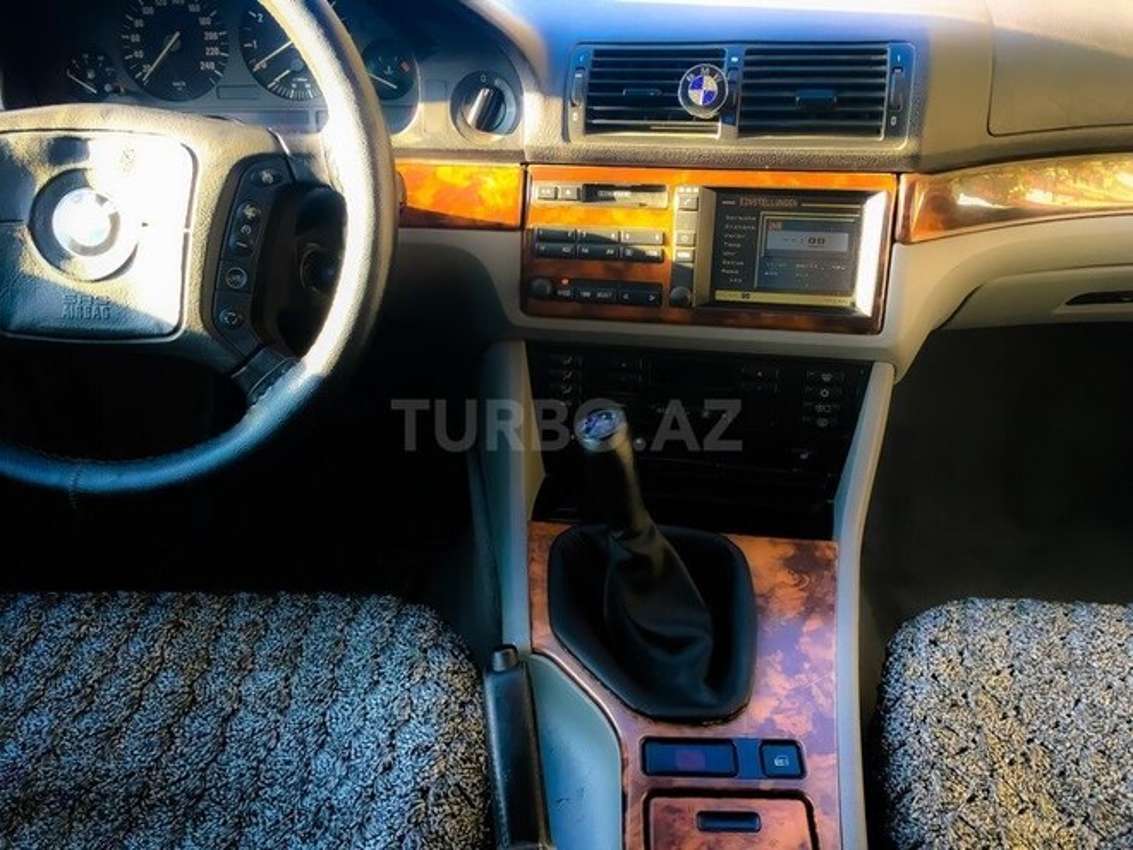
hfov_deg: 61.7
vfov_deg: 48.2
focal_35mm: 29
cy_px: 425
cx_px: 566
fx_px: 949
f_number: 2.2
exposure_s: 1/33
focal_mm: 4.15
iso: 32
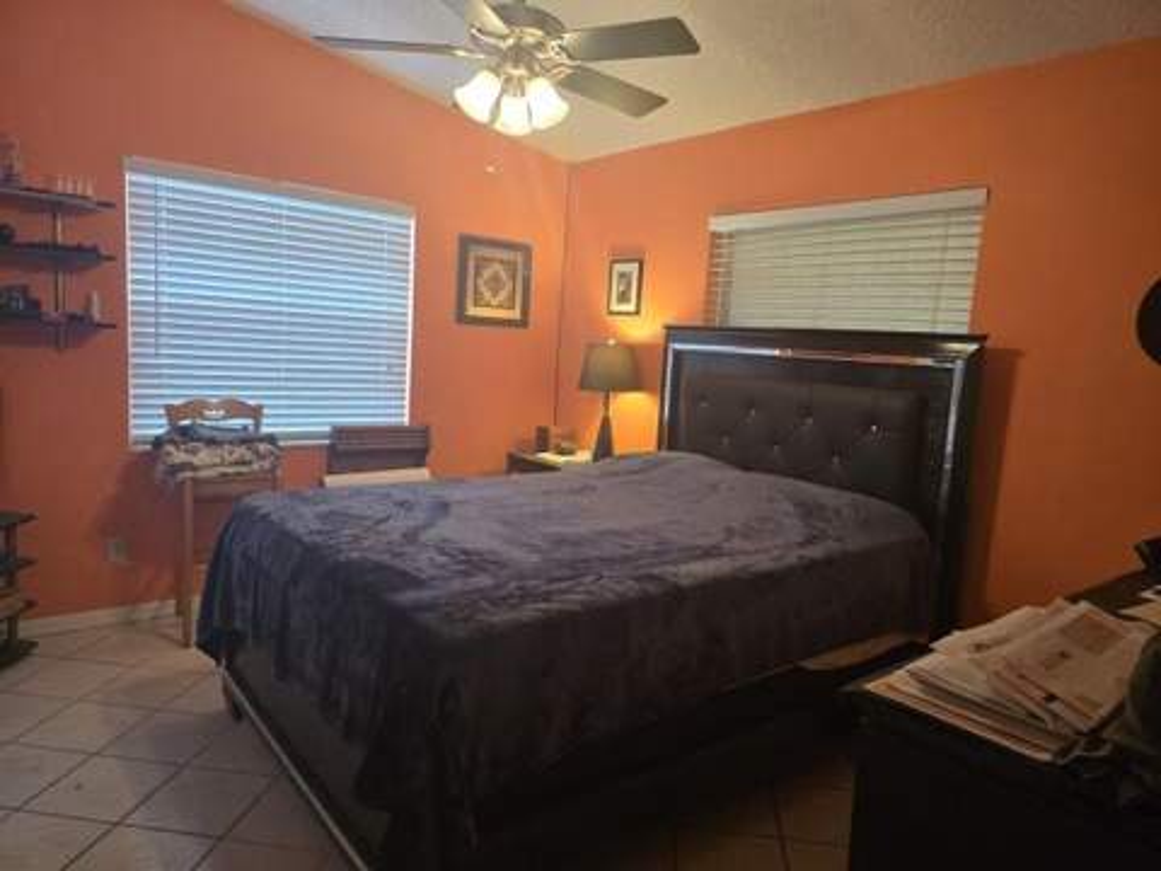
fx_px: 771
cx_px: 580
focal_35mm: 23
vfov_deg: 58.9
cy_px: 436
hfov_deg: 73.9
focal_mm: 6.3
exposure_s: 1/120
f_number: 1.7
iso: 500
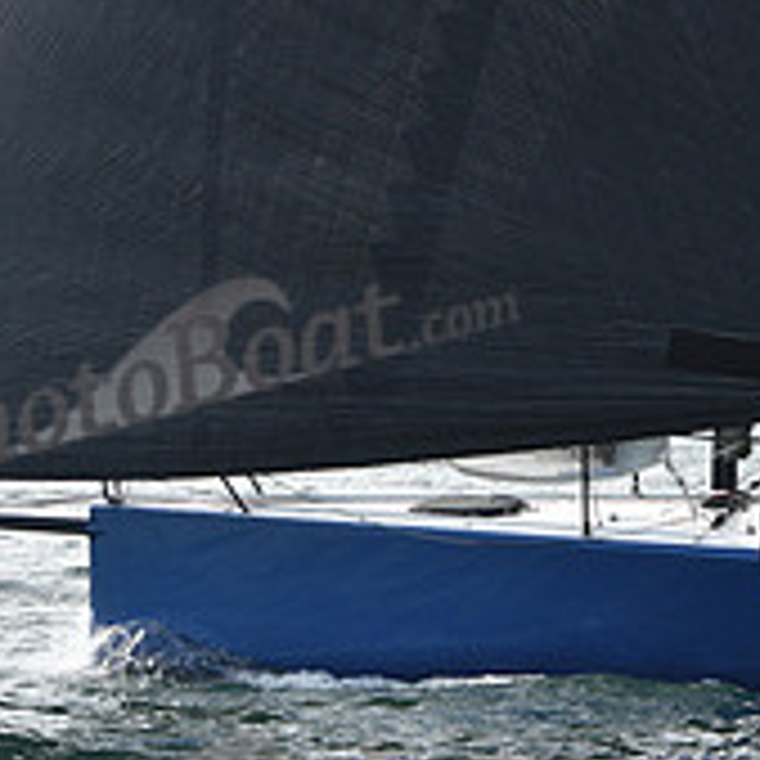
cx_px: 756
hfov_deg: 8.5
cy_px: 74
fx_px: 5067
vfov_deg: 8.5
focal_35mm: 204
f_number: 6.3
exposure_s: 1/1000
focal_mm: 70
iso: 320
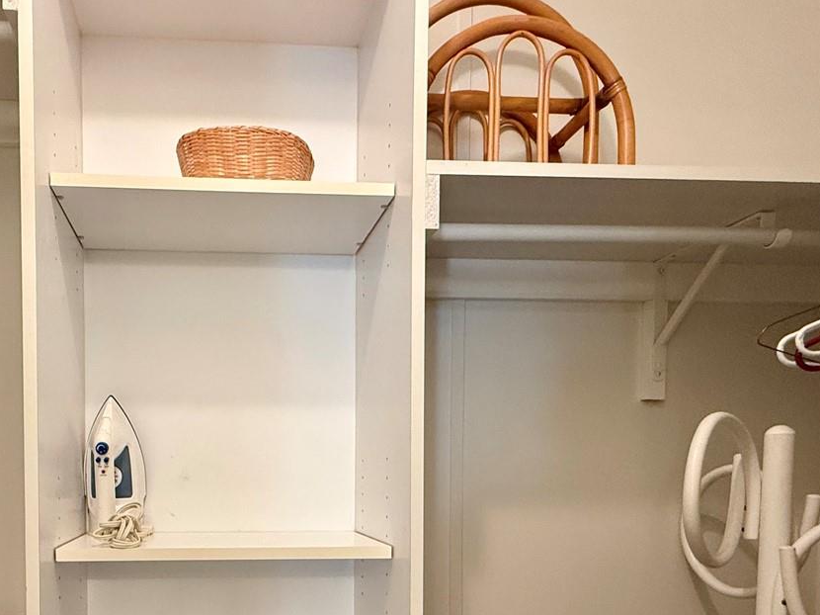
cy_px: 497
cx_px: 250
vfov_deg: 48.3
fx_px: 639
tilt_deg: -2.2
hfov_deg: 63.1
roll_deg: +0.0
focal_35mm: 27
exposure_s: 1/120
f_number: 2.2
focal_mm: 2.22
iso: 320
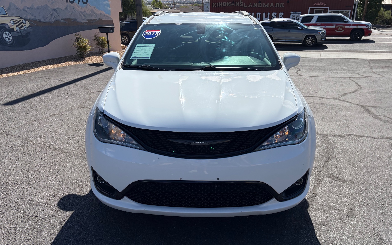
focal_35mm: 28
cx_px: 198
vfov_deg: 44.5
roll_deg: -0.2
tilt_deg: -20.1
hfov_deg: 66.5
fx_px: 299
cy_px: 126
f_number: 1.6
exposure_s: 1/6329
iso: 64
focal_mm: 5.96
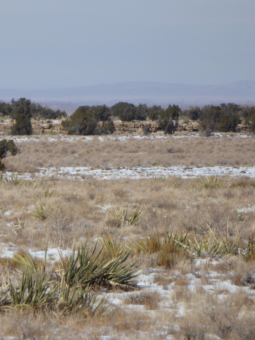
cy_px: 170
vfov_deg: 1.9
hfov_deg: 1.4
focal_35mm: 1068
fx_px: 10491
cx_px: 67
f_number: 6.4
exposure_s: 1/800
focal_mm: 129
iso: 100
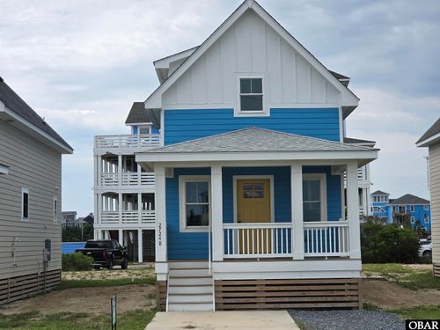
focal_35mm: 69
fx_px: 877
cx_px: 220
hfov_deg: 28.2
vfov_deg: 21.3
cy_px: 165
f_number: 2.4
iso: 25
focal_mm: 7
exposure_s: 1/1304
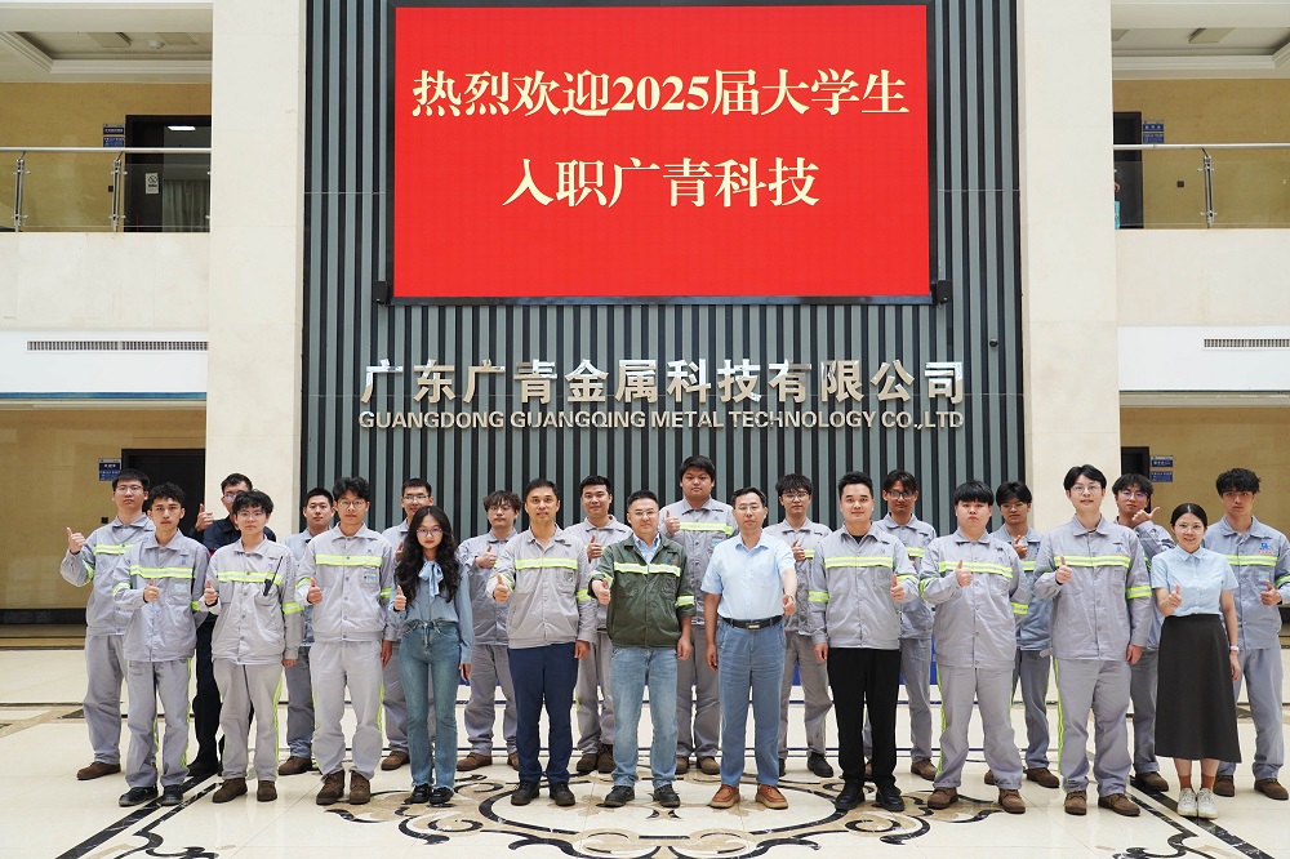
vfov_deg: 39.9
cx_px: 645
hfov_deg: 57.2
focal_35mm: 33
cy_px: 430
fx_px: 1182
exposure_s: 1/160
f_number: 4
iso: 500
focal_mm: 33
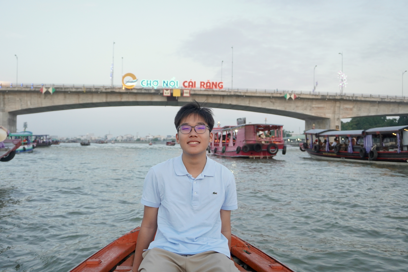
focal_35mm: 34
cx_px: 204
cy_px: 136
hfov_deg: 55.1
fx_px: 391
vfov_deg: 38.4
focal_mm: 23
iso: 800
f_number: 4
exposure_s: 1/160
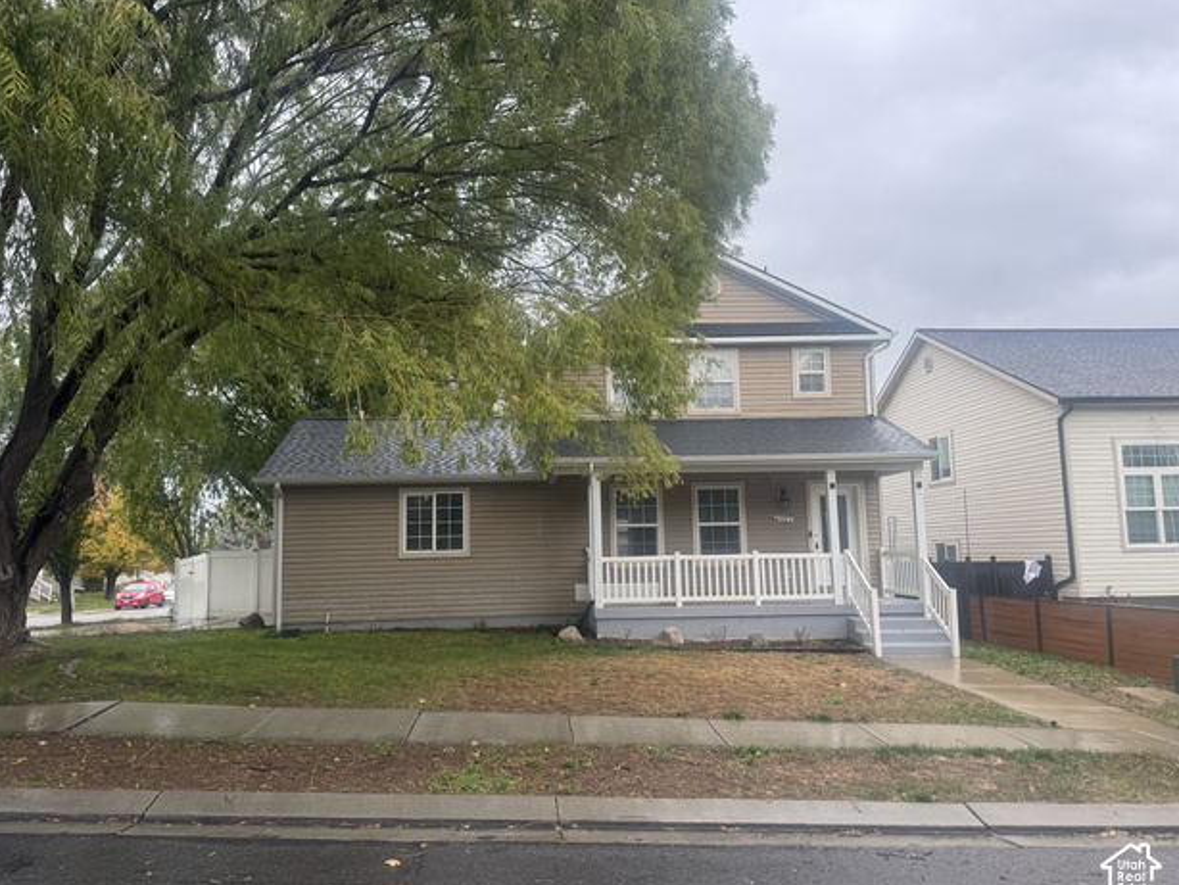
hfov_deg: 69.3
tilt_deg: +6.0
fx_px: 852
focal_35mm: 25
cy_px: 455
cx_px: 566
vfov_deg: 54.9
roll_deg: +0.4
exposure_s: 1/276
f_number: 1.78
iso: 64
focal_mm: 6.76
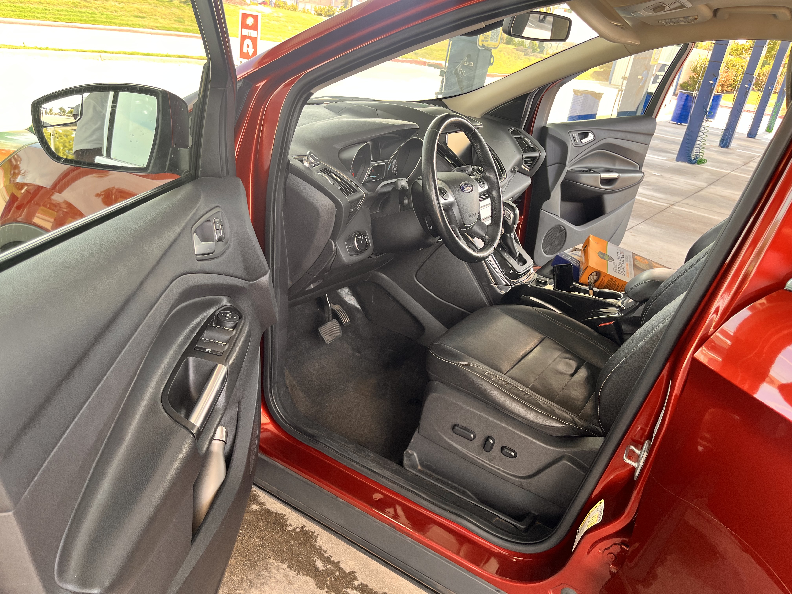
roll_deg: -9.3
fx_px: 595
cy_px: 297
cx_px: 396
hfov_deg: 67.3
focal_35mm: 26
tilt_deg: -24.5
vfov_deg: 53.1
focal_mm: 5.1
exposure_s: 1/124
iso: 50
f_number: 1.6
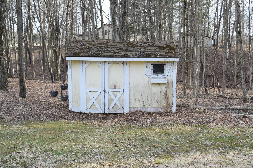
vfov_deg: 28.9
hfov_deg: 42.3
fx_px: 327
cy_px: 84
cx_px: 126
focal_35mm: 46
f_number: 8
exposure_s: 1/250
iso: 400
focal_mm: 31
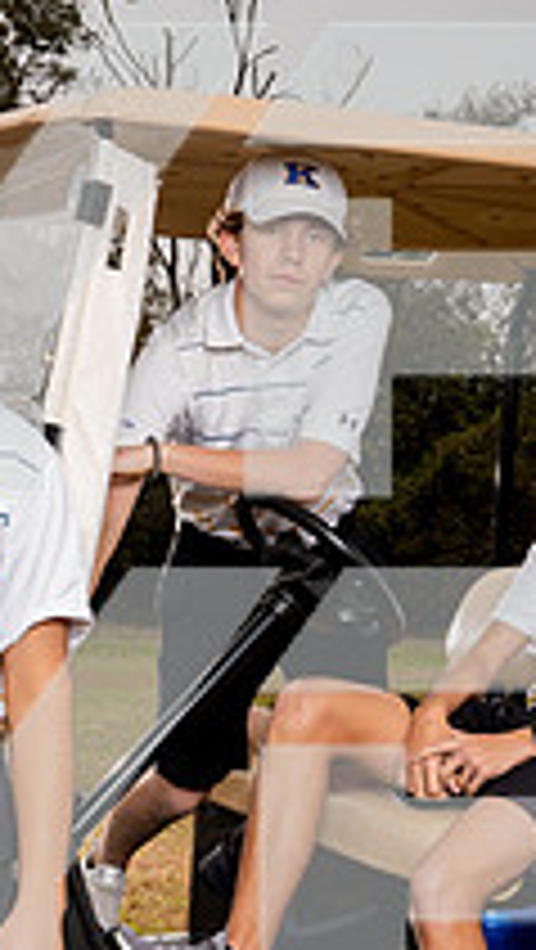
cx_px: 171
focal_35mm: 69
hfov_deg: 17.5
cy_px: 808
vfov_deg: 29.6
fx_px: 1740
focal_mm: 24
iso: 400
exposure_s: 1/250
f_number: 11
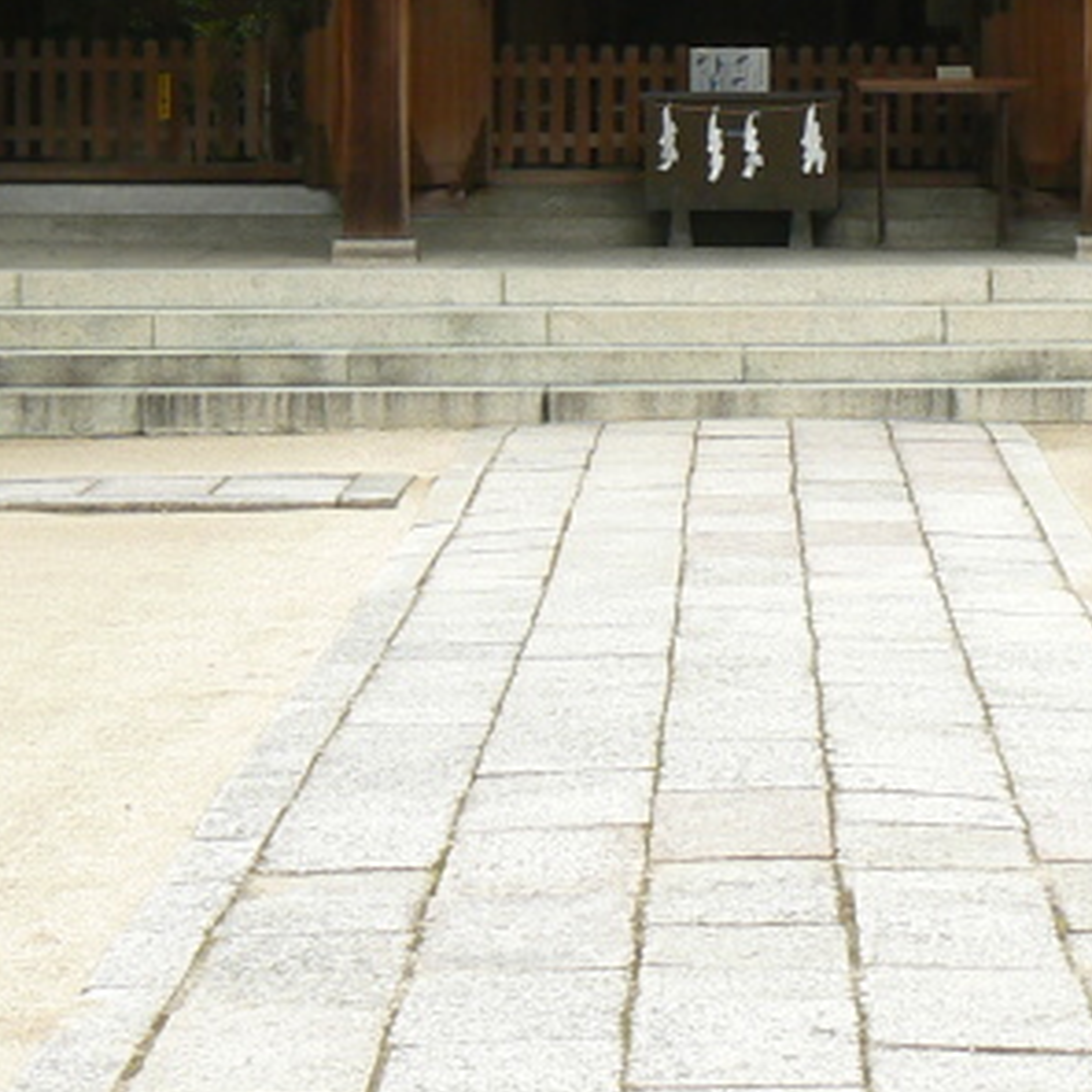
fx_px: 6174
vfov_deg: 10.0
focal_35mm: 173
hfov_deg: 10.1
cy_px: -232
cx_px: 734
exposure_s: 1/100
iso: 80
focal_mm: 9.6
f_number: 4
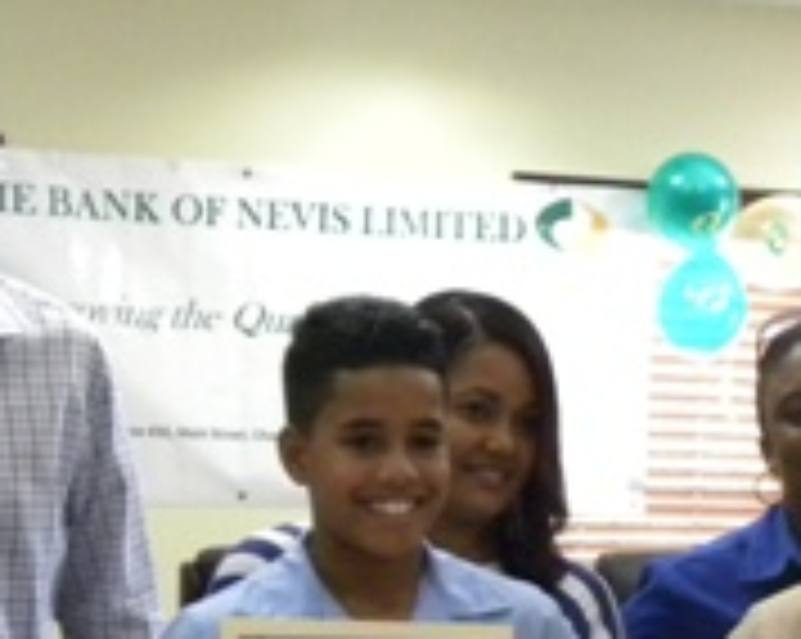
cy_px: 742
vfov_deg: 13.0
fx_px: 2747
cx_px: 594
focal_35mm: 116
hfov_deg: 16.5
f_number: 2.8
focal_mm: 5.9
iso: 400
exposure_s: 1/38.2
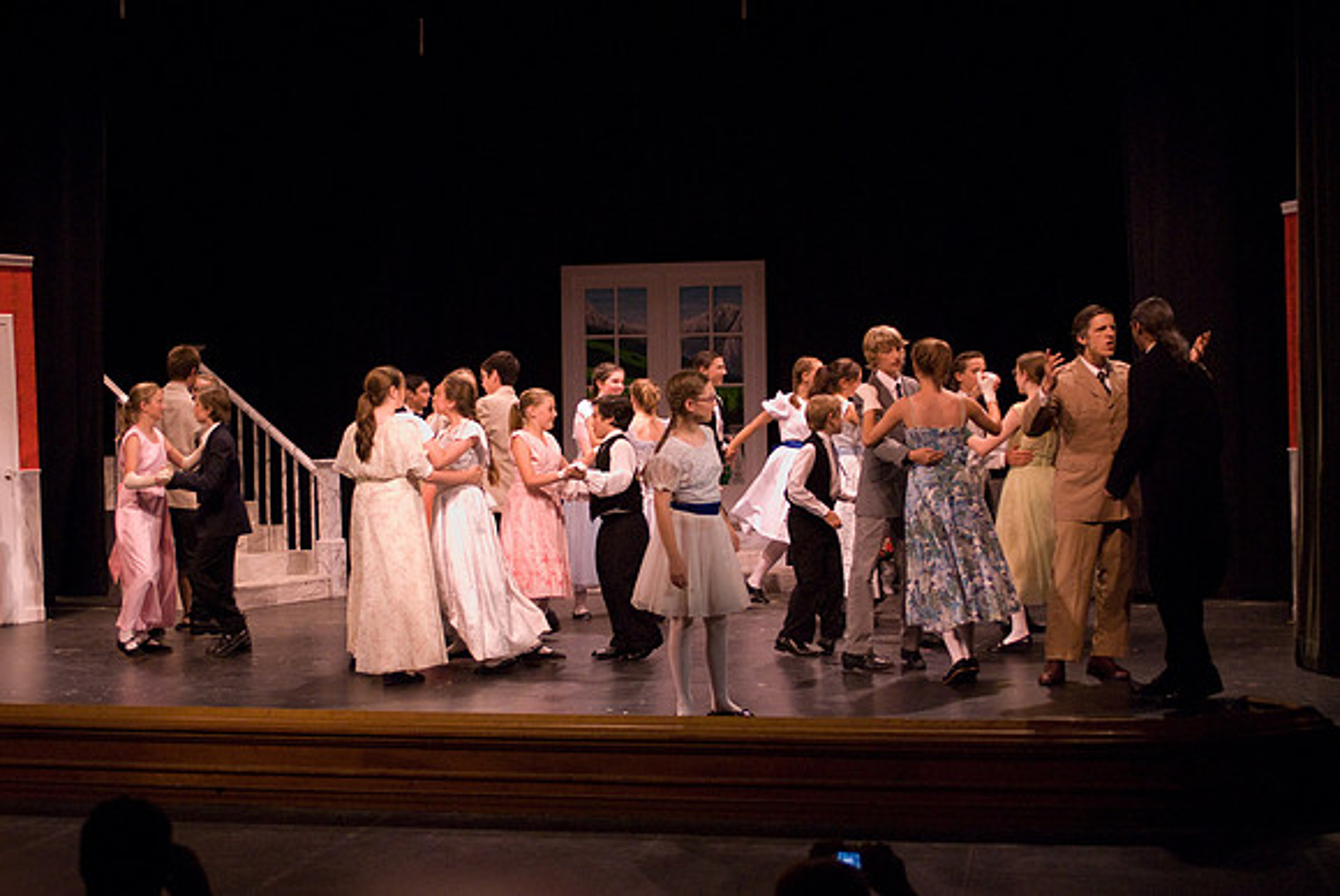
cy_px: 448
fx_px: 1900
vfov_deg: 26.5
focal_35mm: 51
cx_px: 670
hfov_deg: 38.8
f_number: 2.8
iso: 1600
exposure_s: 1/160
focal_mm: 34
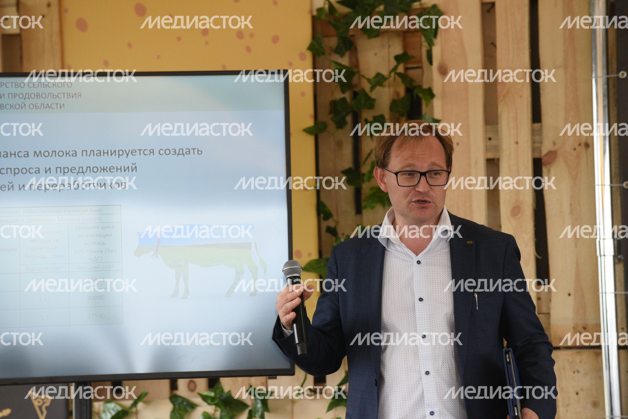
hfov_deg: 10.3
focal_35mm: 200
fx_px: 3490
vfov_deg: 6.9
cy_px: 210
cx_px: 314
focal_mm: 200
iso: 3200
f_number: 4.5
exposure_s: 1/1250
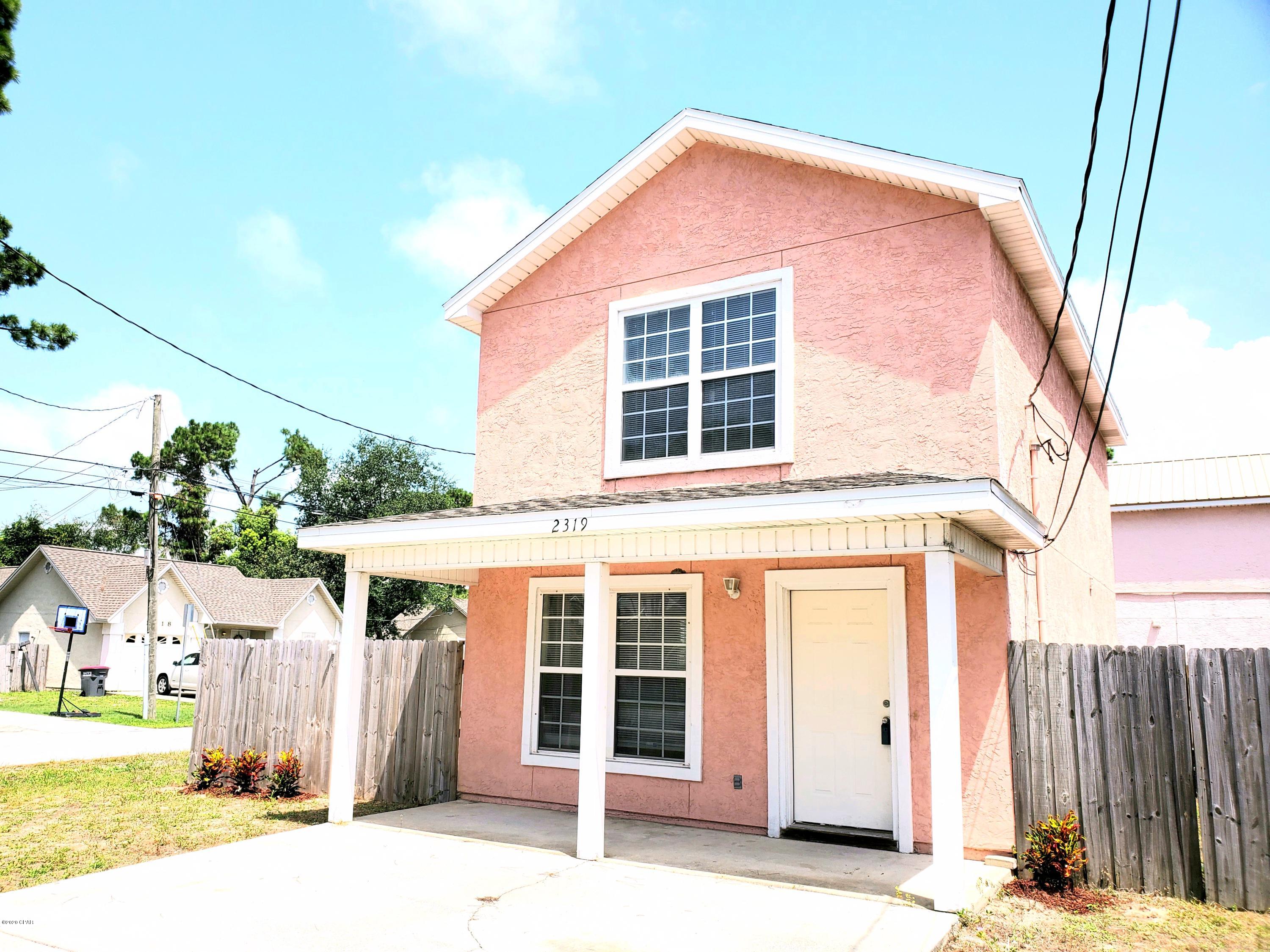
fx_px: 954
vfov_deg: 53.1
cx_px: 635
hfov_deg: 67.3
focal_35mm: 26
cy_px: 476
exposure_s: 1/1617
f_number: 2.4
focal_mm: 4.3
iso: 50
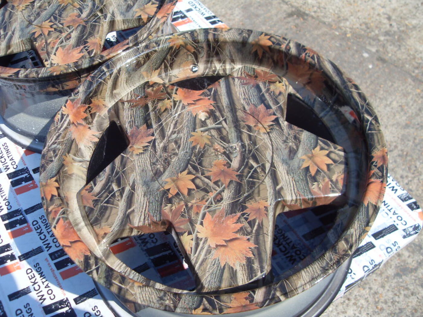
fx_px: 428
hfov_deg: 52.6
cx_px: 212
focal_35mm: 35
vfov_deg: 40.7
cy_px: 158
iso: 80
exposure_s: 1/180
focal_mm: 6.3
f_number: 7
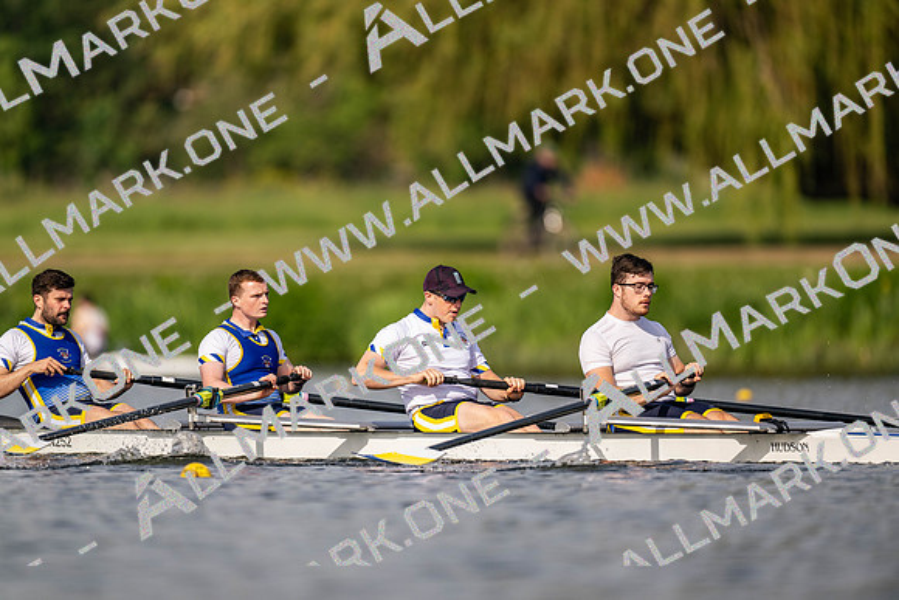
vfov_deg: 2.3
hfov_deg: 3.4
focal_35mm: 600
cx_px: 450
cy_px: 300
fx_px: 14986
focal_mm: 600
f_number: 4
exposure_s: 1/2500
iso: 220
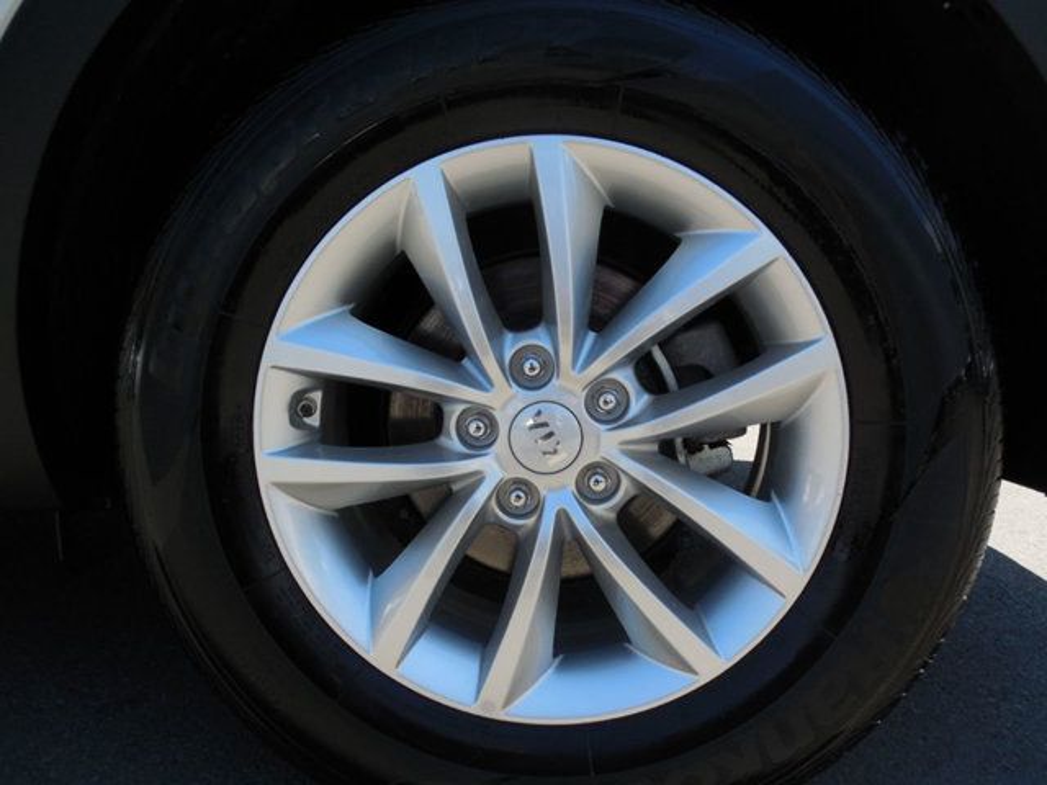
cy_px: 392
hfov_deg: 69.4
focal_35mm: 25
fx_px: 756
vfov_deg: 54.9
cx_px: 524
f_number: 3.3
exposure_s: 1/500
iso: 125
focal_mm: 4.5
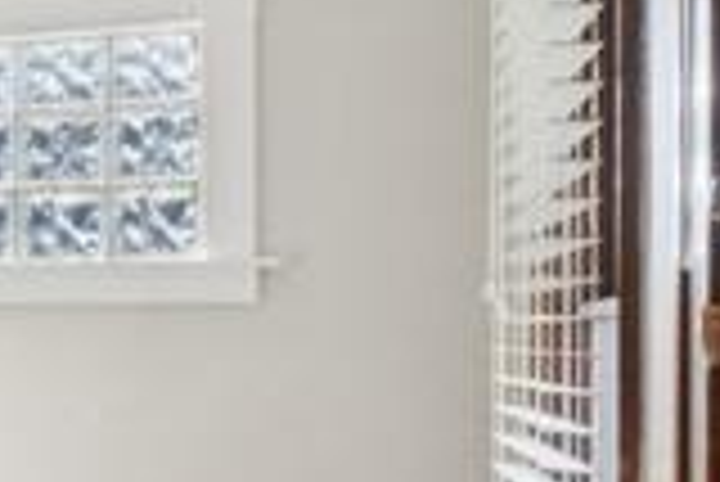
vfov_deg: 14.2
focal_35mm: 96
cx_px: -1197
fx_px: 1922
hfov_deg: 13.0
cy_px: 347
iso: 500
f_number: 8
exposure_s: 1/30
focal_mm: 10
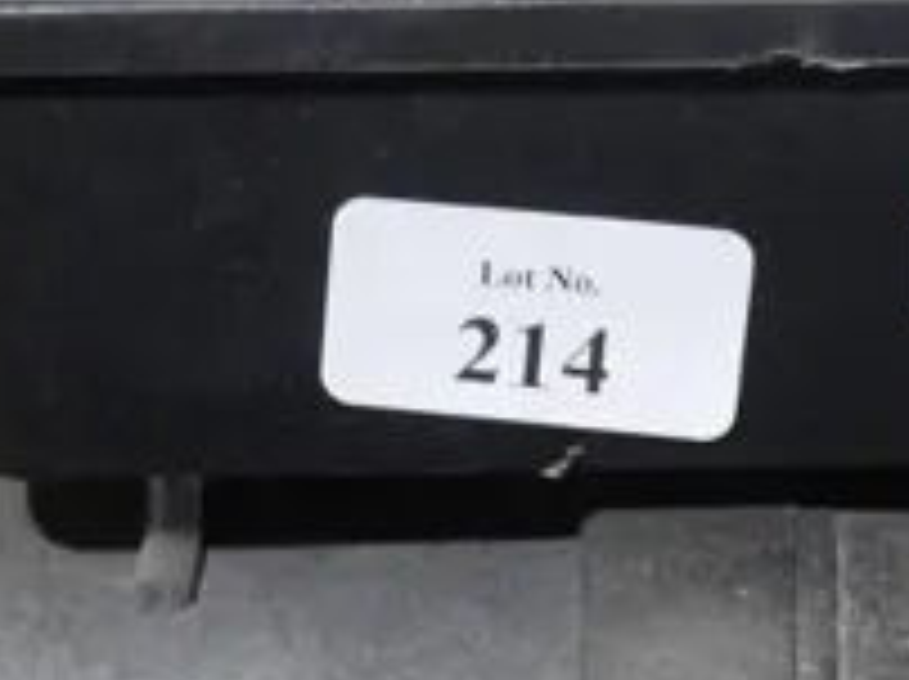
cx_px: 963
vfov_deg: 6.9
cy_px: 806
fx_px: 5587
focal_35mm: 213
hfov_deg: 9.2
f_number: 4.6
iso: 1000
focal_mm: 21
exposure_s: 1/60
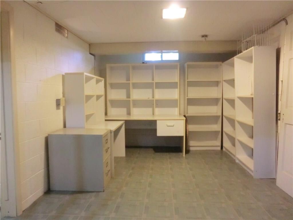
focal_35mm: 24
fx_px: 203
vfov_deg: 56.8
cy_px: 110
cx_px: 146
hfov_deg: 71.6
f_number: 3.2
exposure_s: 1/13
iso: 800
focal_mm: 4.3
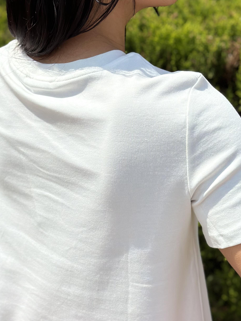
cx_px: 119
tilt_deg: -23.7
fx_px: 733
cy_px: 221
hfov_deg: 18.7
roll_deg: -1.9
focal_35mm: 79
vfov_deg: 24.6
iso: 80
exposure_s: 1/12048
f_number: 1.78
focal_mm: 6.86
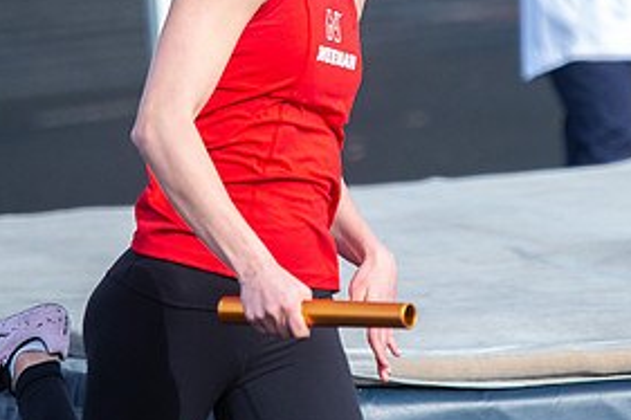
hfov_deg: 3.7
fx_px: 9704
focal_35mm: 554
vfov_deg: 2.5
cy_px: 100
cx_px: 382
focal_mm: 250
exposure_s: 1/3200
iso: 1000
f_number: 5.6
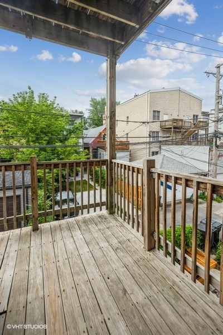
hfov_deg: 73.7
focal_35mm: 16
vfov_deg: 96.7
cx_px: 112
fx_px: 149
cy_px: 168
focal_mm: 16
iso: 200
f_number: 8
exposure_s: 1/1000
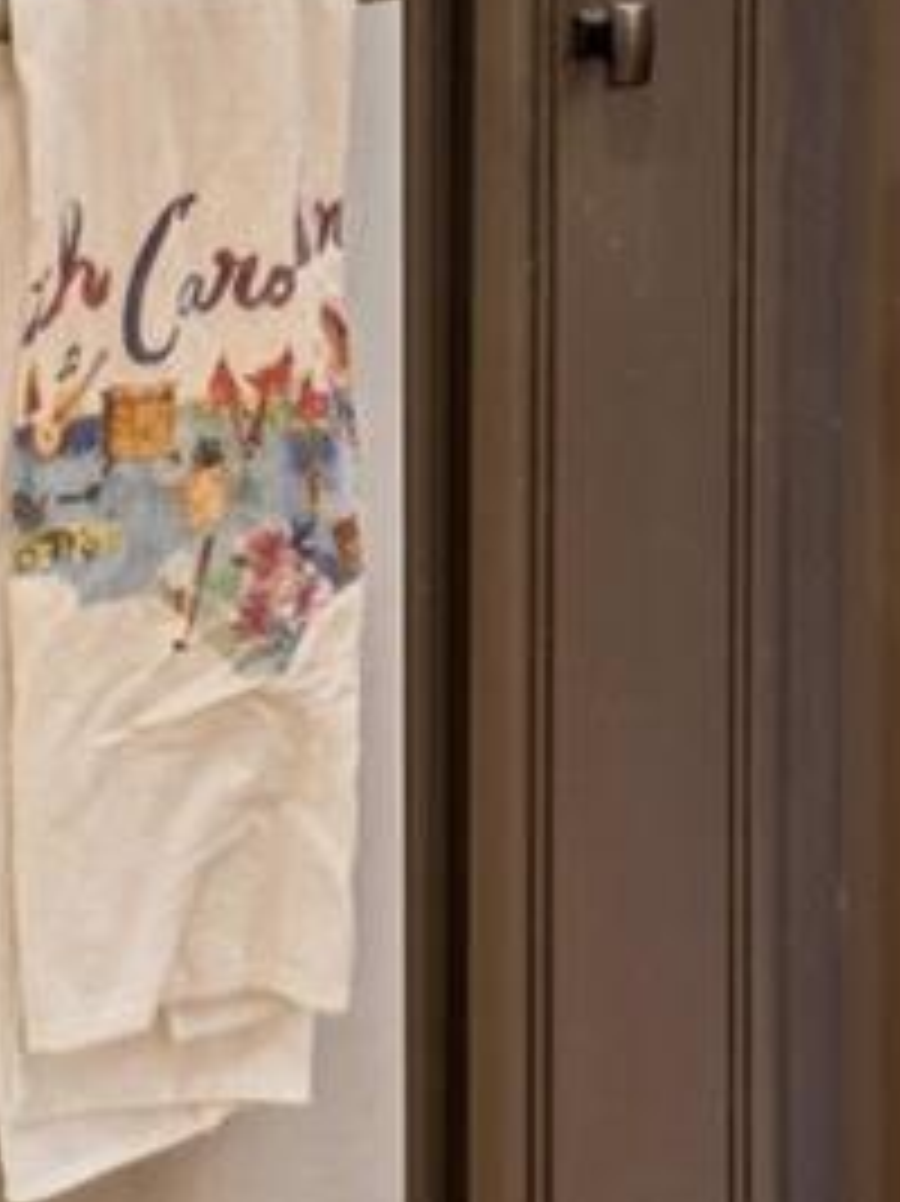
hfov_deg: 12.0
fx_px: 4273
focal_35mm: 123
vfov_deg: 14.6
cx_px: 698
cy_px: -736
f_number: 13
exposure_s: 1/1.67
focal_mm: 16.7
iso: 100
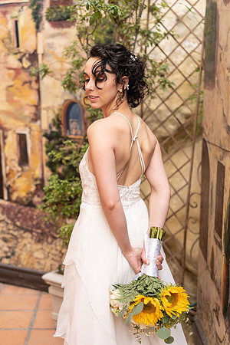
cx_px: 115
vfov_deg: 36.2
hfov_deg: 24.6
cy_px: 172
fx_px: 527
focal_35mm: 55
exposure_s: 1/500
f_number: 2.5
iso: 320
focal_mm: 55
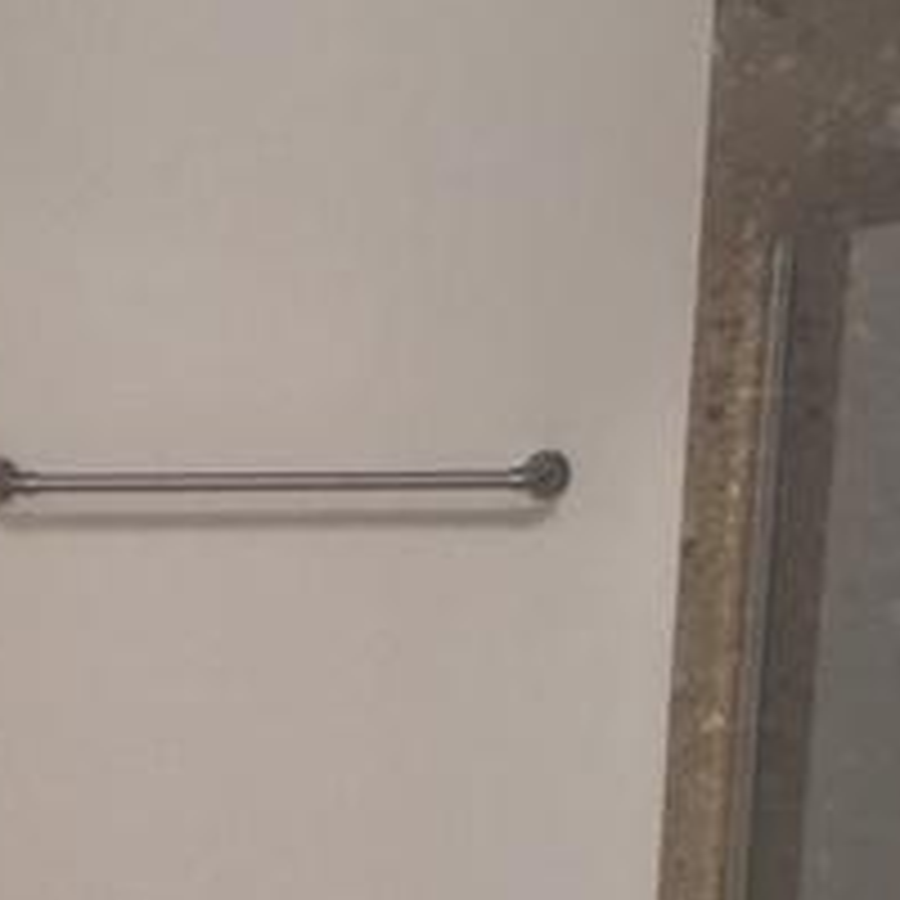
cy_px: 990
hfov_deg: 20.0
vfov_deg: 20.2
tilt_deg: -12.1
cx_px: -140
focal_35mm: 82
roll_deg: +1.2
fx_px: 2412
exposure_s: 1/30
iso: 32
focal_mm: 4.15
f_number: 2.2
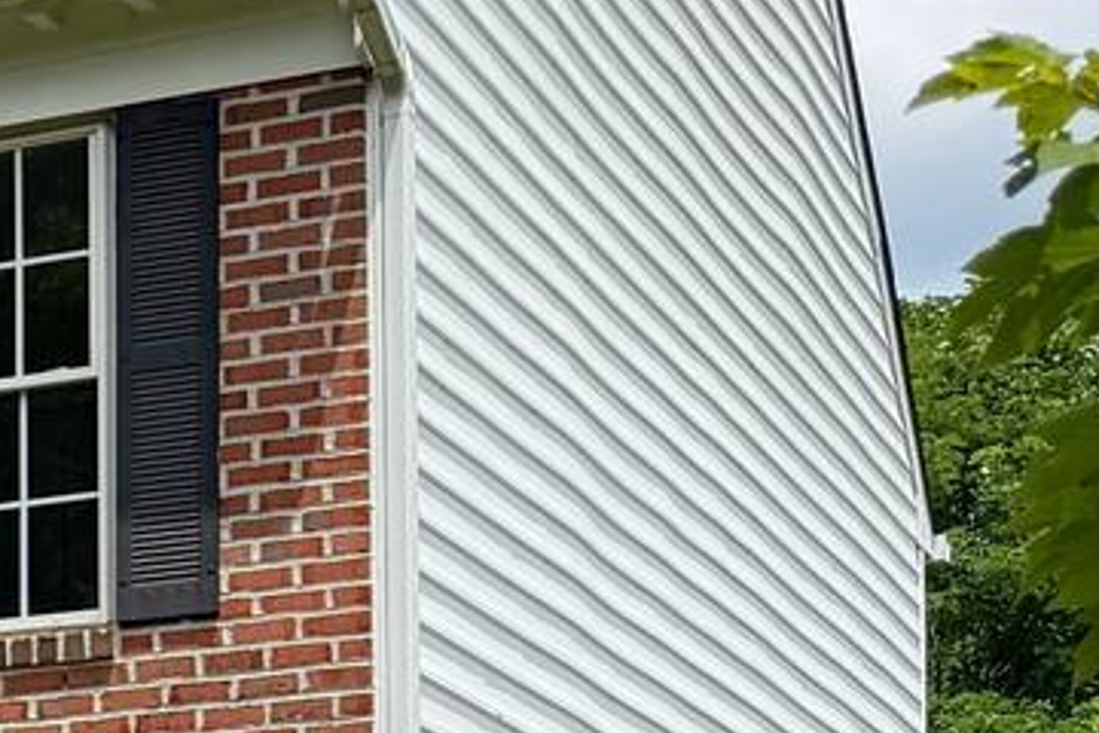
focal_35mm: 142
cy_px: 1326
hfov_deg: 11.5
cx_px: -1676
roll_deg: +0.7
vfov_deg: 9.2
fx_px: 4335
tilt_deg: +1.7
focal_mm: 6.76
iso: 80
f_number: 1.78
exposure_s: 1/4673
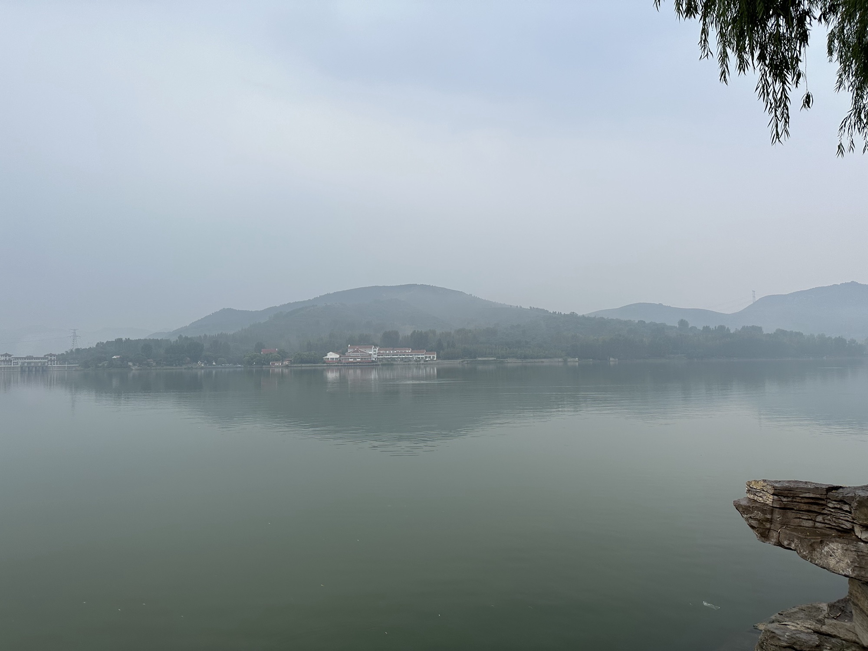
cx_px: 434
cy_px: 326
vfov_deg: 56.8
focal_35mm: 24
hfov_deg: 71.6
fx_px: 602
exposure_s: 1/1083
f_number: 1.78
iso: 80
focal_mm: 6.86
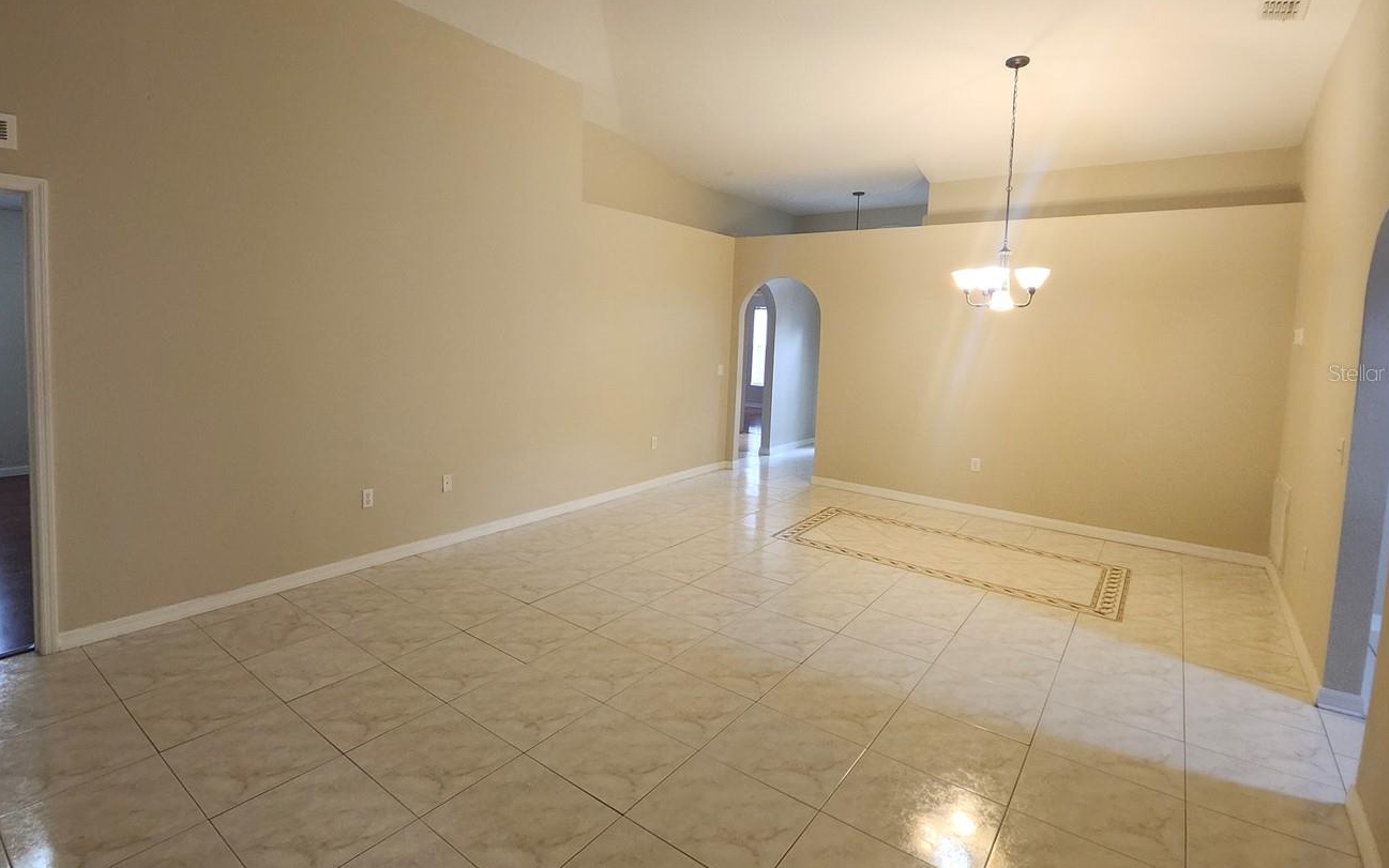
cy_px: 372
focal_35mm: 17
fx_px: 644
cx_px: 573
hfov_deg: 93.4
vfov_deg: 67.7
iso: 320
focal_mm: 1.74
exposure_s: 1/60
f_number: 2.2
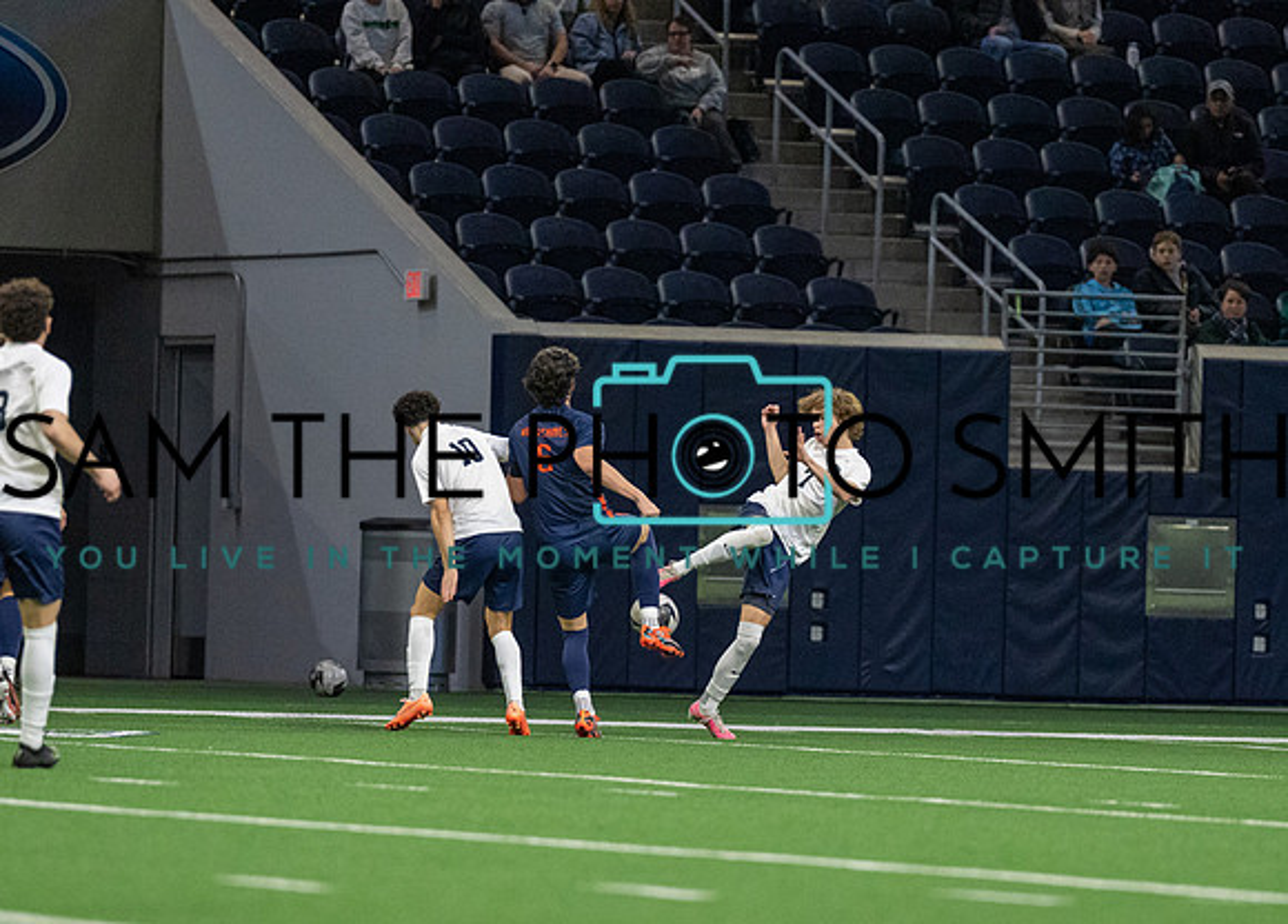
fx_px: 12932
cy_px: 548
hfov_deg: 5.7
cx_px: 792
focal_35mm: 353
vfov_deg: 4.1
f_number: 2.8
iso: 5000
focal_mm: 200
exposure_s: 1/1250
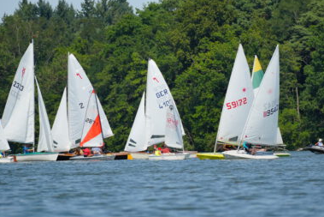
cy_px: 112
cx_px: 158
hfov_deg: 5.5
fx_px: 3363
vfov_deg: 3.7
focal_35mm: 374
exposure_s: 1/2000
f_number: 6.3
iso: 320
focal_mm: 233
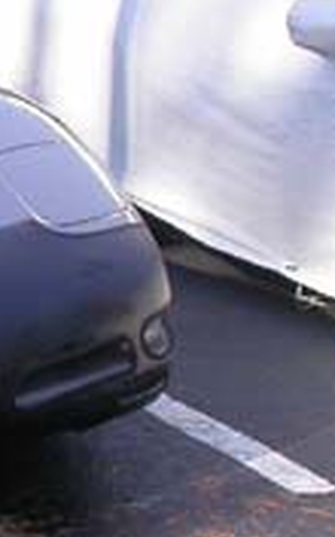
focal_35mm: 183
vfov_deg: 11.4
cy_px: 253
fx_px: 2673
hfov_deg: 6.8
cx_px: -496
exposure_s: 1/153
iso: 100
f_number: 4.7
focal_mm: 7.85
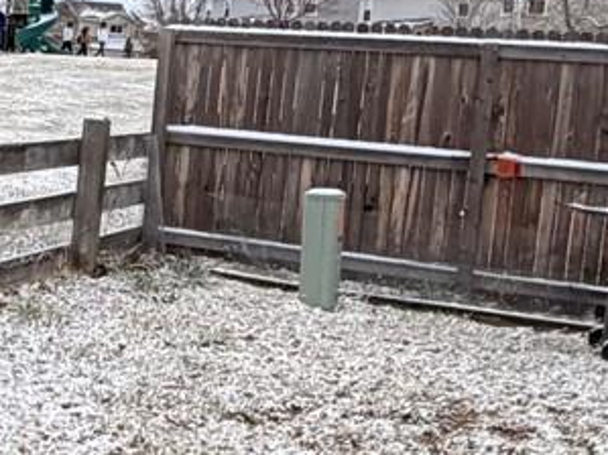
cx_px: -199
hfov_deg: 22.9
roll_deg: -2.9
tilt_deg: -5.3
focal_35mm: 75
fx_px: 1317
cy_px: 181
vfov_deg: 19.6
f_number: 2.2
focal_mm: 2.22
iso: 400
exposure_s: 1/60
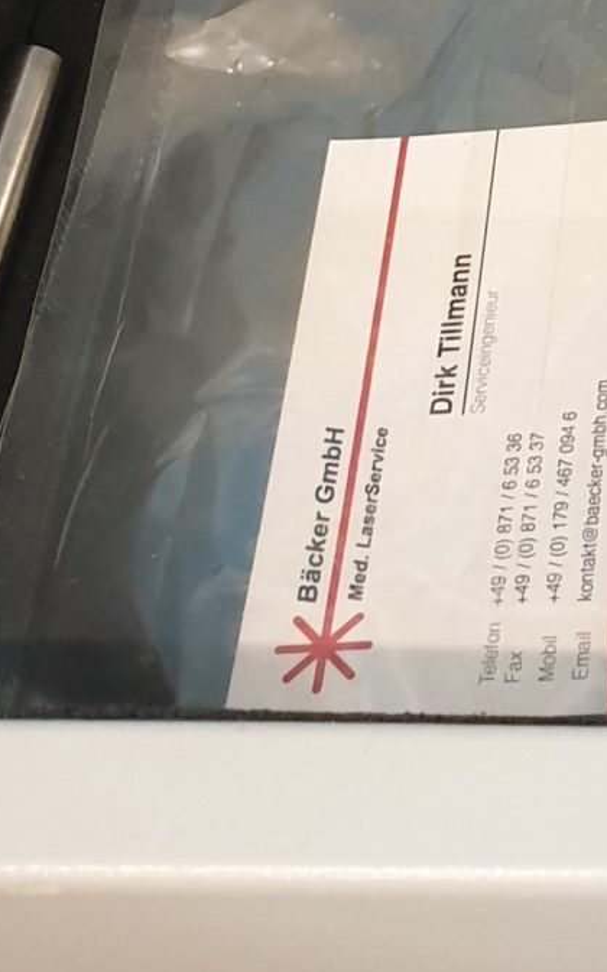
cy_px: -628
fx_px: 2779
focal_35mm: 105
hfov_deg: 11.7
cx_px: 1030
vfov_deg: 17.2
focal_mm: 4.3
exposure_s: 1/20
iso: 320
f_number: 2.4
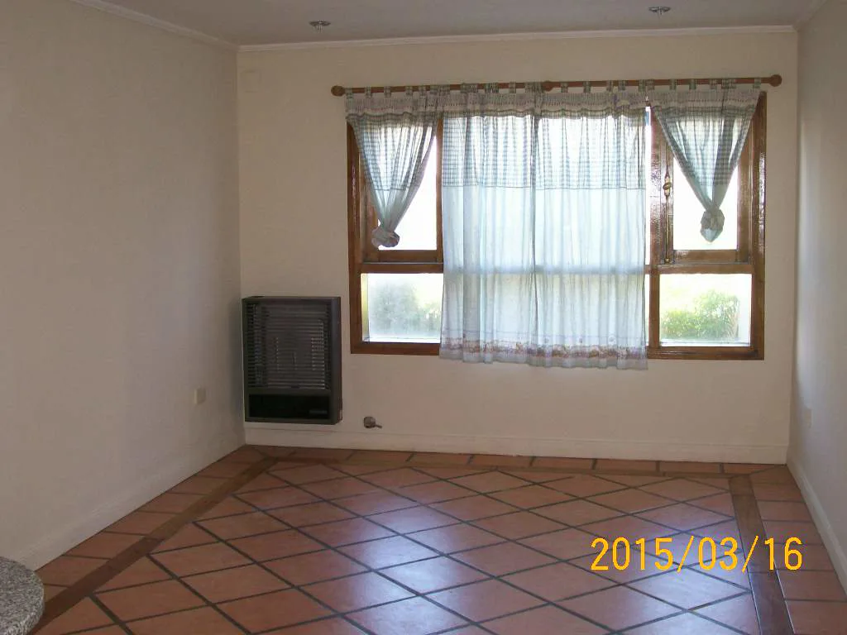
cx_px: 424
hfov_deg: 42.1
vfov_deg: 32.2
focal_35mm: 45
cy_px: 318
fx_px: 1101
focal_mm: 7.6
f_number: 3
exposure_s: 1/73.1
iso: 140
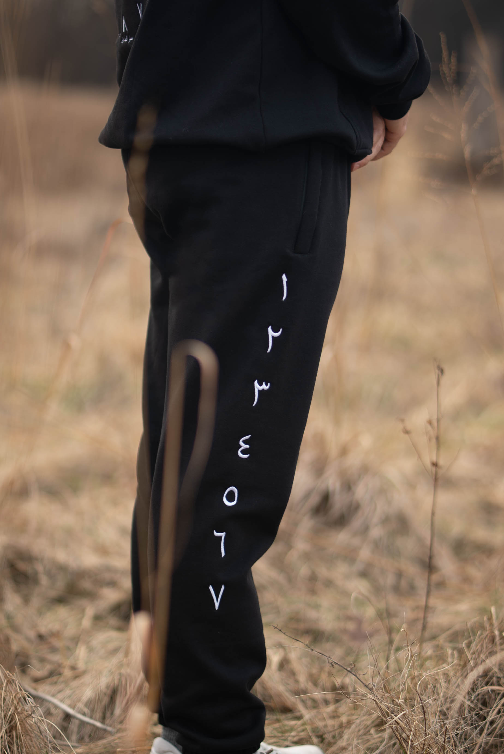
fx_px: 2664
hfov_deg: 10.8
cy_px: 377
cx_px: 252
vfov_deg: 16.1
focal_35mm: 127
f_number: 1.8
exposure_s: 1/100
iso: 40
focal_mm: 85
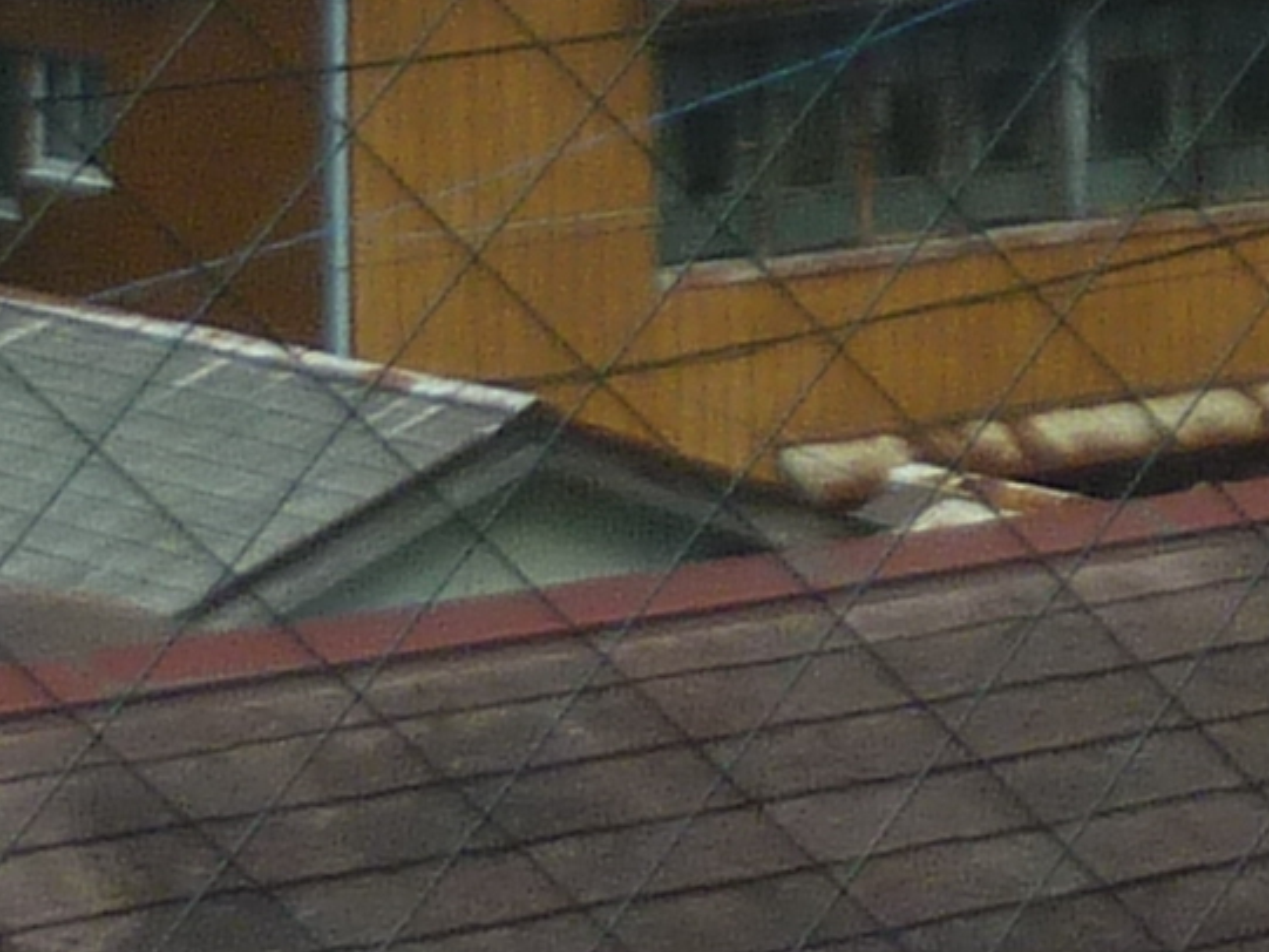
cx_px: 1900
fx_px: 7077
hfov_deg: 9.9
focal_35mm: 193
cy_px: -739
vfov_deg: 7.5
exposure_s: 1/320
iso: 80
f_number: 4
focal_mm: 4.7
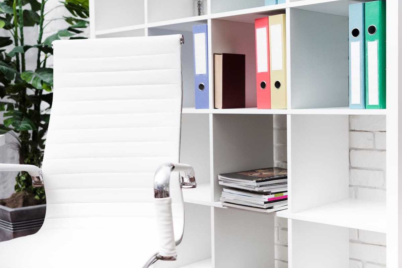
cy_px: 134
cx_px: 201
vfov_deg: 27.0
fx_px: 558
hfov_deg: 39.6
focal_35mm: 50
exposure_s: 1/160
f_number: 4
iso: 125
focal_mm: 50
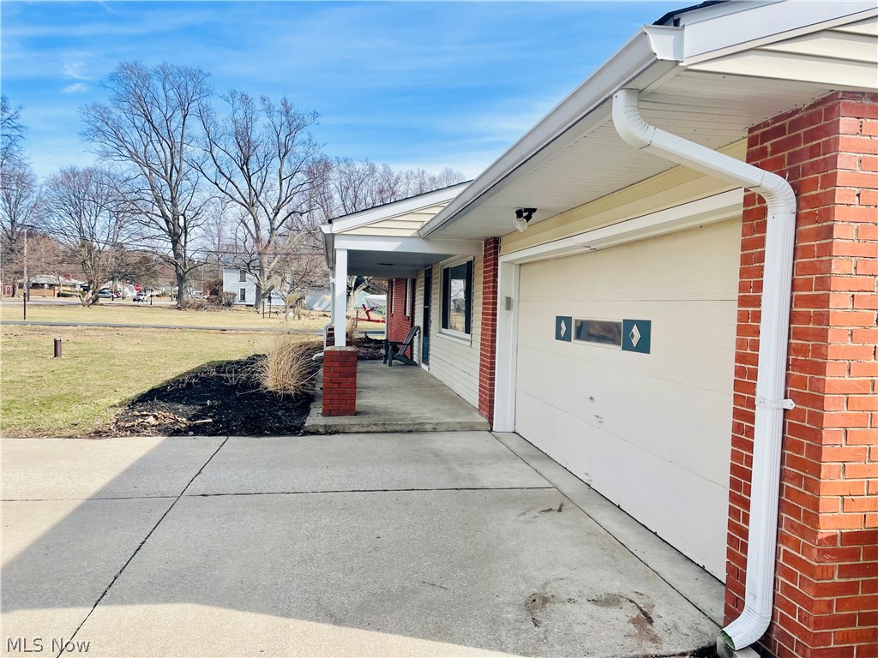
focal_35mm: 26
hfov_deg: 67.3
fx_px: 659
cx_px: 439
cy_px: 329
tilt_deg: -0.9
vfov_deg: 53.1
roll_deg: -1.8
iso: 32
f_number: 1.6
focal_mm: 4.2
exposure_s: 1/2398
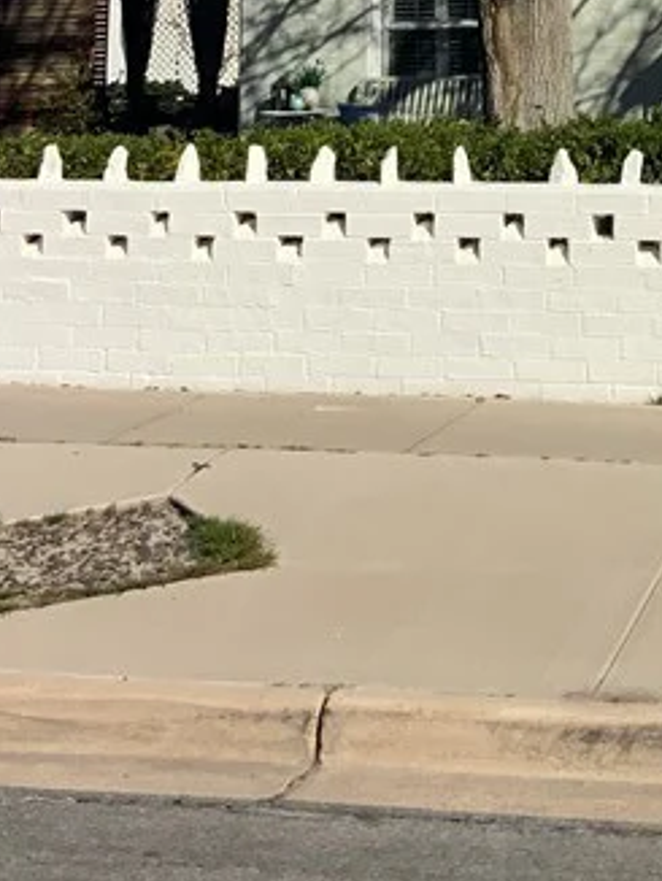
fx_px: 2317
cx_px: 692
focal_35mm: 91
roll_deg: +0.6
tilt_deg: +7.0
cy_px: -243
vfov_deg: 19.9
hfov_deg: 15.9
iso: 20
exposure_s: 1/4065
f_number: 1.8
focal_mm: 3
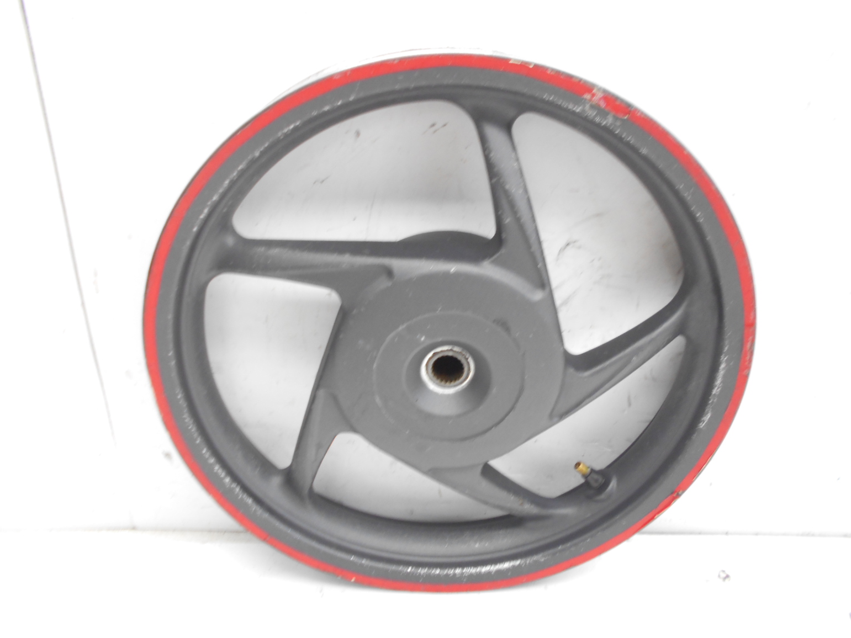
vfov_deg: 51.4
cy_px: 324
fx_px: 664
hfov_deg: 65.3
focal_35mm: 27
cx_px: 426
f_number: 3.2
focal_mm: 4.6
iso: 200
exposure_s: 1/30
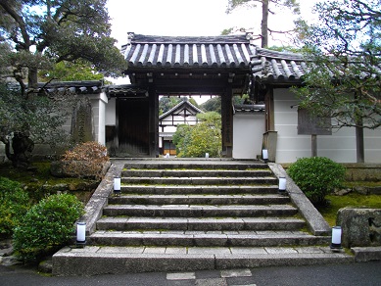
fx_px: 352
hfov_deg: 56.8
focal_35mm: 32
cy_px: 143
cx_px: 190
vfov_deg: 44.2
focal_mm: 5.7
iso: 121
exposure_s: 1/125
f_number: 2.9
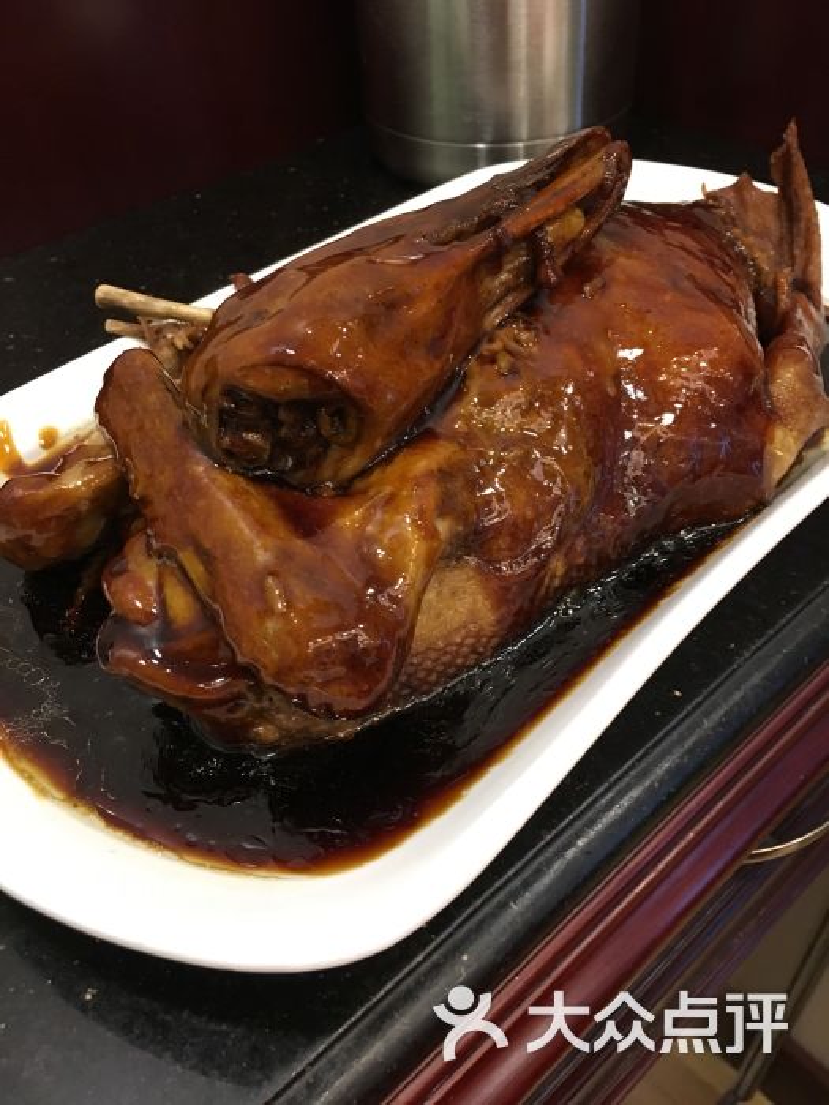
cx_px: 414
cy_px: 552
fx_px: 926
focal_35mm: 29
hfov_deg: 48.2
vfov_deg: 61.7
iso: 200
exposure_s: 1/20
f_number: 2.2
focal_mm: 4.15
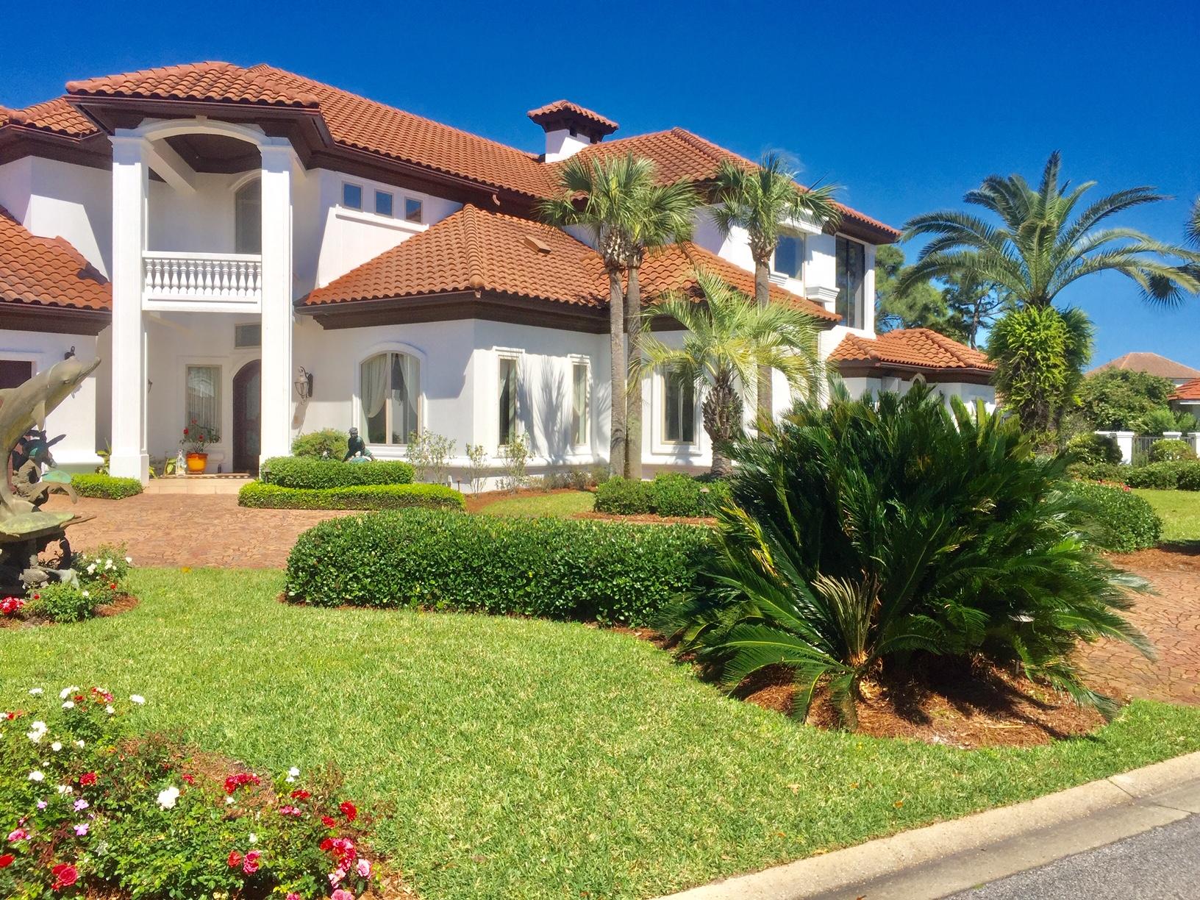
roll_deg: -1.8
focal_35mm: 29
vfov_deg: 48.2
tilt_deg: -2.0
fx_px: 1005
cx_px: 600
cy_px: 450
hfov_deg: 61.7
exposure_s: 1/2825
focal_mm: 4.15
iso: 32
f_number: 2.2
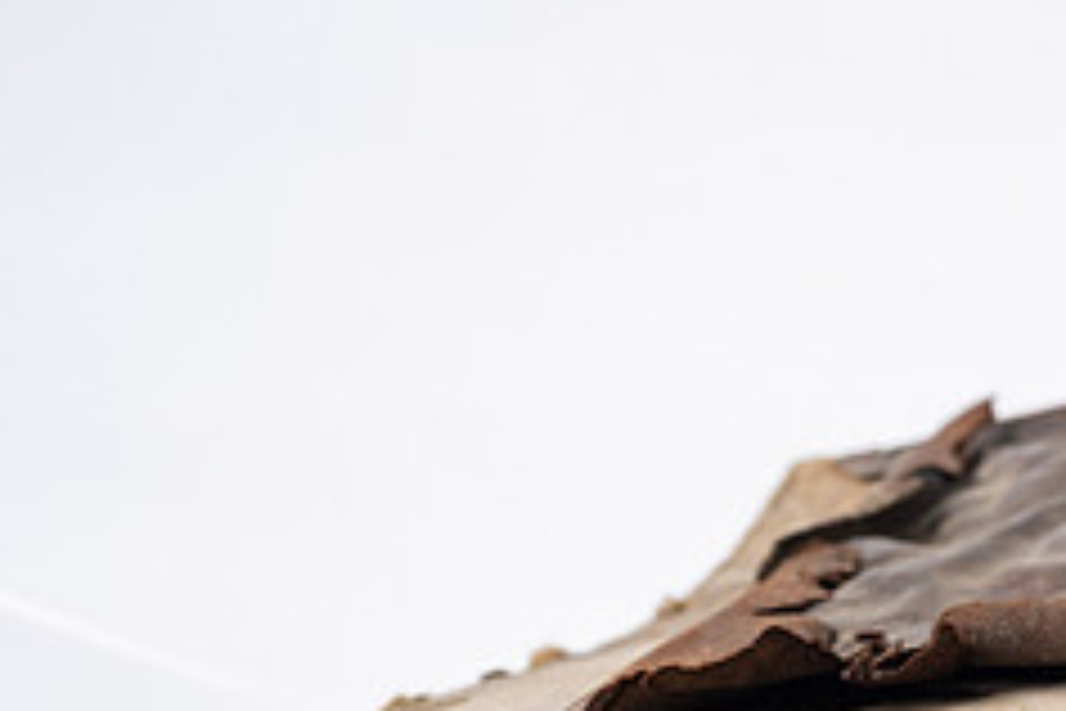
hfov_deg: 13.6
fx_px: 4352
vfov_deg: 9.2
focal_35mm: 147
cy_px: 794
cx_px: 1241
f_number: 13
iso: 100
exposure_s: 1/125
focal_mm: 60
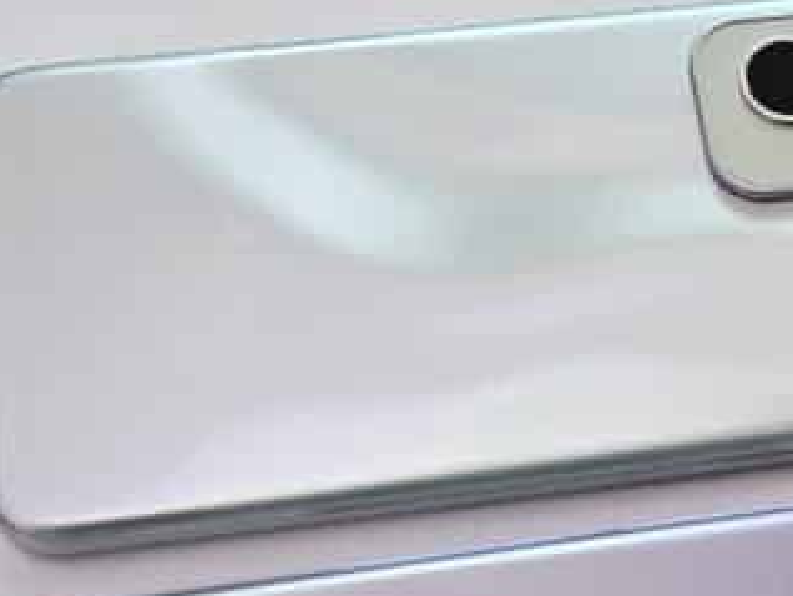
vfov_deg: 19.5
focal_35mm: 74
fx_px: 1697
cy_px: 554
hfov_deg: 25.7
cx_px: 673
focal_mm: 6.3
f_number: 1.7
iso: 40
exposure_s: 1/52
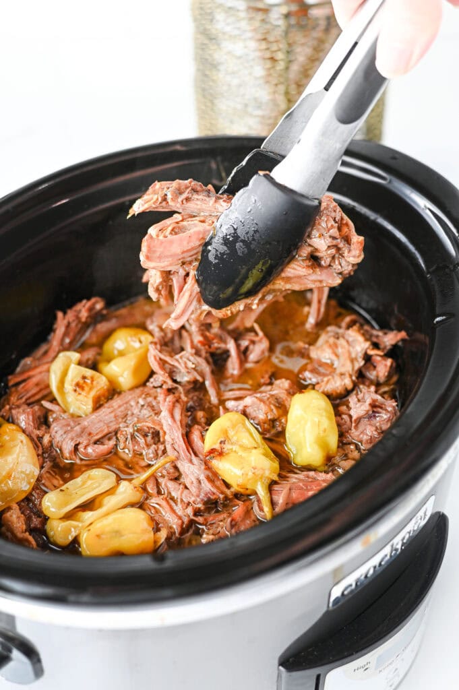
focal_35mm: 50
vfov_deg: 39.6
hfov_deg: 26.9
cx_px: 230
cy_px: 345
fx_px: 958
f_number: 4
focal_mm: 50
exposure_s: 1/125
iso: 1100
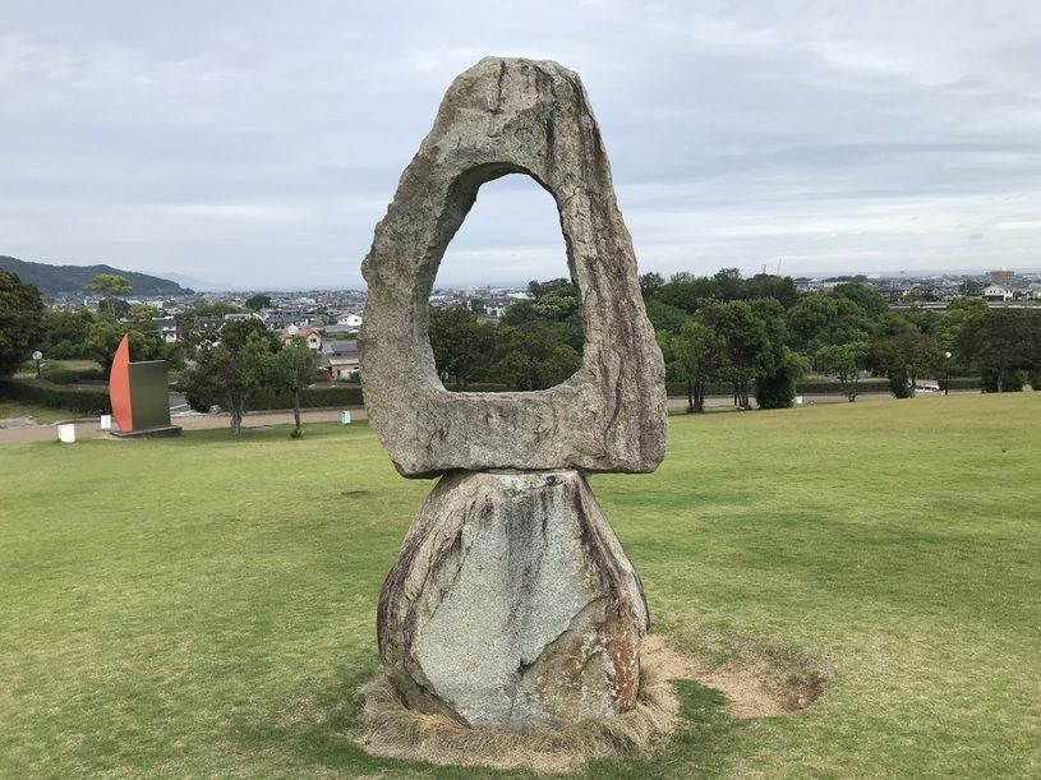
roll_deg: +1.7
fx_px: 842
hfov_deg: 63.5
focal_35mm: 28
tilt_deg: -7.0
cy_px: 390
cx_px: 520
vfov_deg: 49.7
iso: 20
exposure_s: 1/958
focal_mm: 3.99
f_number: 1.8
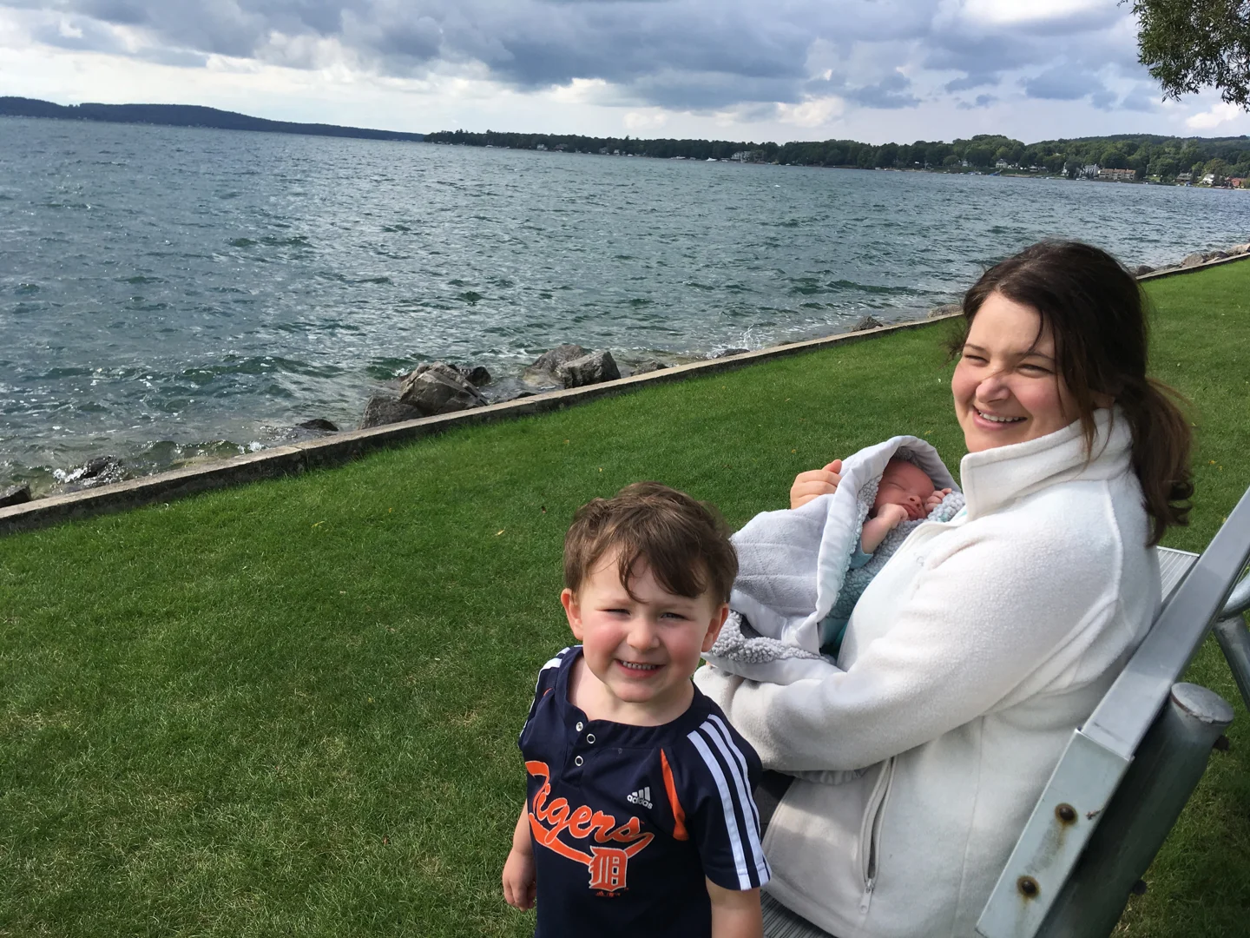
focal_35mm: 29
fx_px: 1047
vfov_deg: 48.2
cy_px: 469
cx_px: 625
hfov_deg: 61.7
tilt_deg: -18.1
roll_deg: -3.4
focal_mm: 4.15
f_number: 2.2
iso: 25
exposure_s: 1/1099
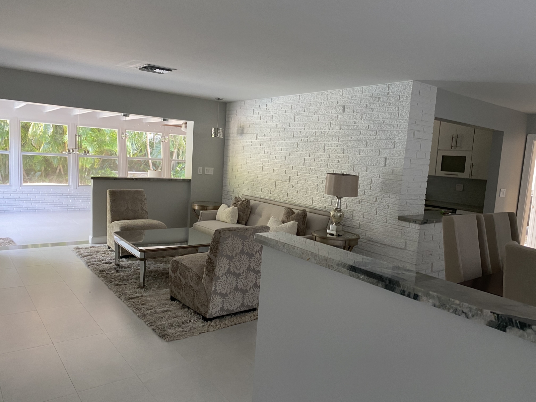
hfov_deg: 67.3
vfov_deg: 53.1
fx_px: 403
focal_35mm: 26
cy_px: 201
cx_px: 268
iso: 200
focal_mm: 4.25
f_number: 1.8
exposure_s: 1/60
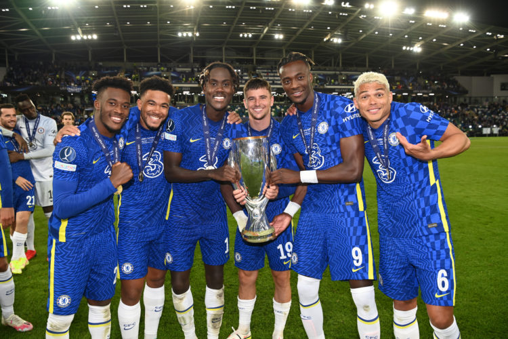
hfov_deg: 61.9
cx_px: 254
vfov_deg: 43.6
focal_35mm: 30
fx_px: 423
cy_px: 170
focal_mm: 30
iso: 800
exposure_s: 1/250
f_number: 8
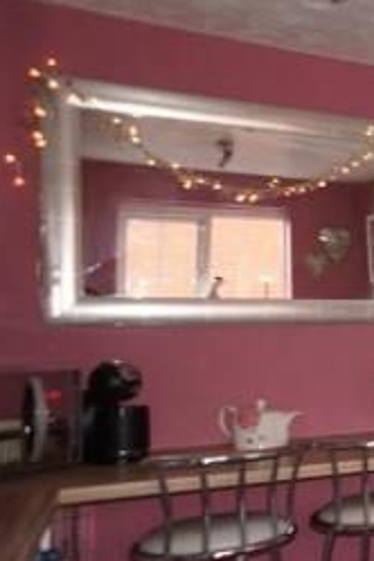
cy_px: 339
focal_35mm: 63
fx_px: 982
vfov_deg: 31.8
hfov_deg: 16.7
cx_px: 728
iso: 200
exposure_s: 1/30
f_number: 4
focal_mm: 16
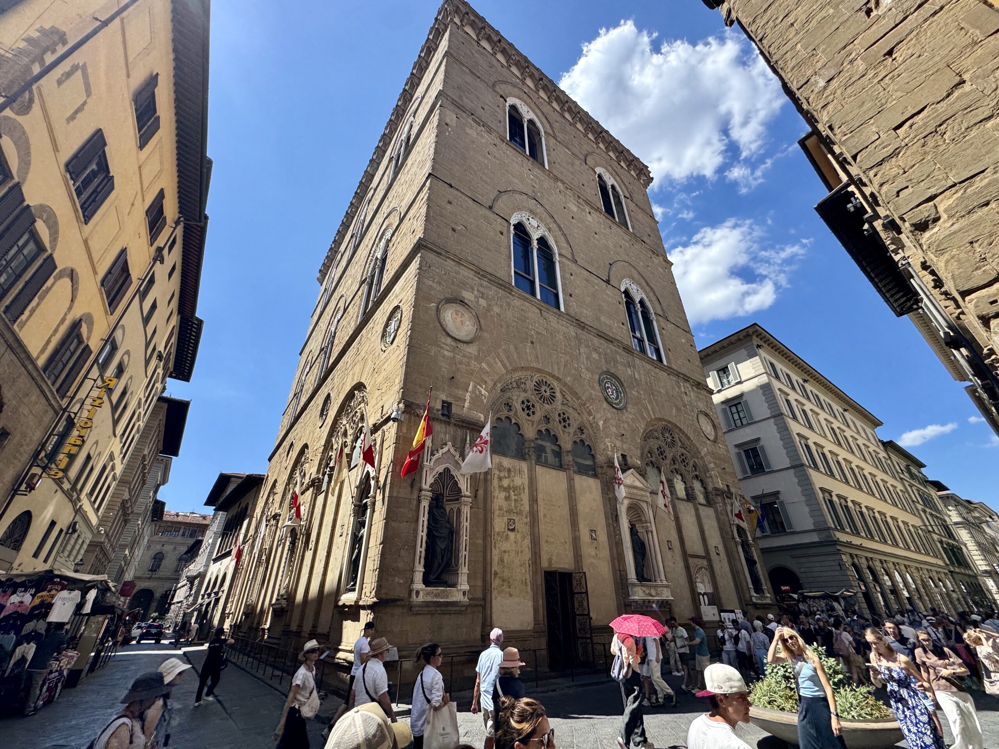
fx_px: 404
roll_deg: +1.7
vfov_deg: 85.7
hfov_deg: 102.1
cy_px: 374
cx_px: 500
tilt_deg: +31.6
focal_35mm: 14
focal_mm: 2.22
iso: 50
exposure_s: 1/944
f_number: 2.2
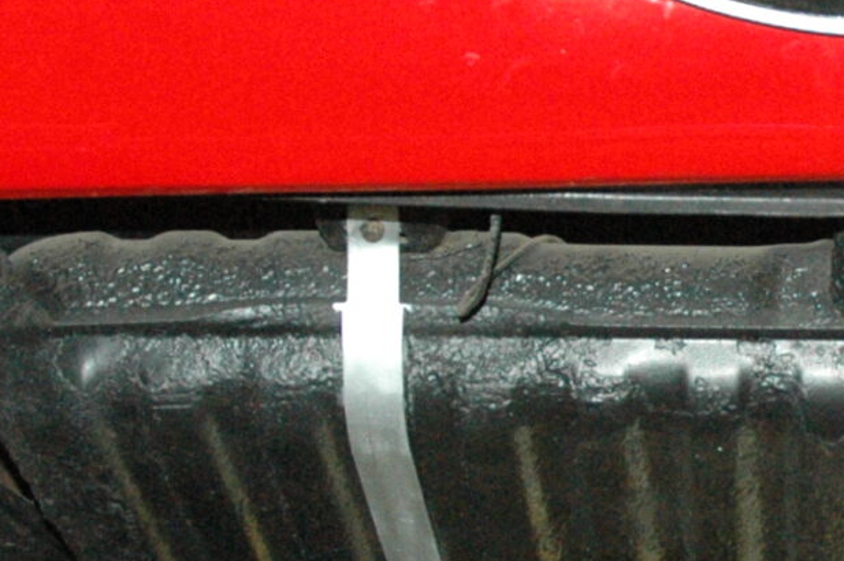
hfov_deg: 14.7
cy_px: 316
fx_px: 3208
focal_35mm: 137
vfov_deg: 10.0
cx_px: 908
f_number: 5
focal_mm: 22
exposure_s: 1/60
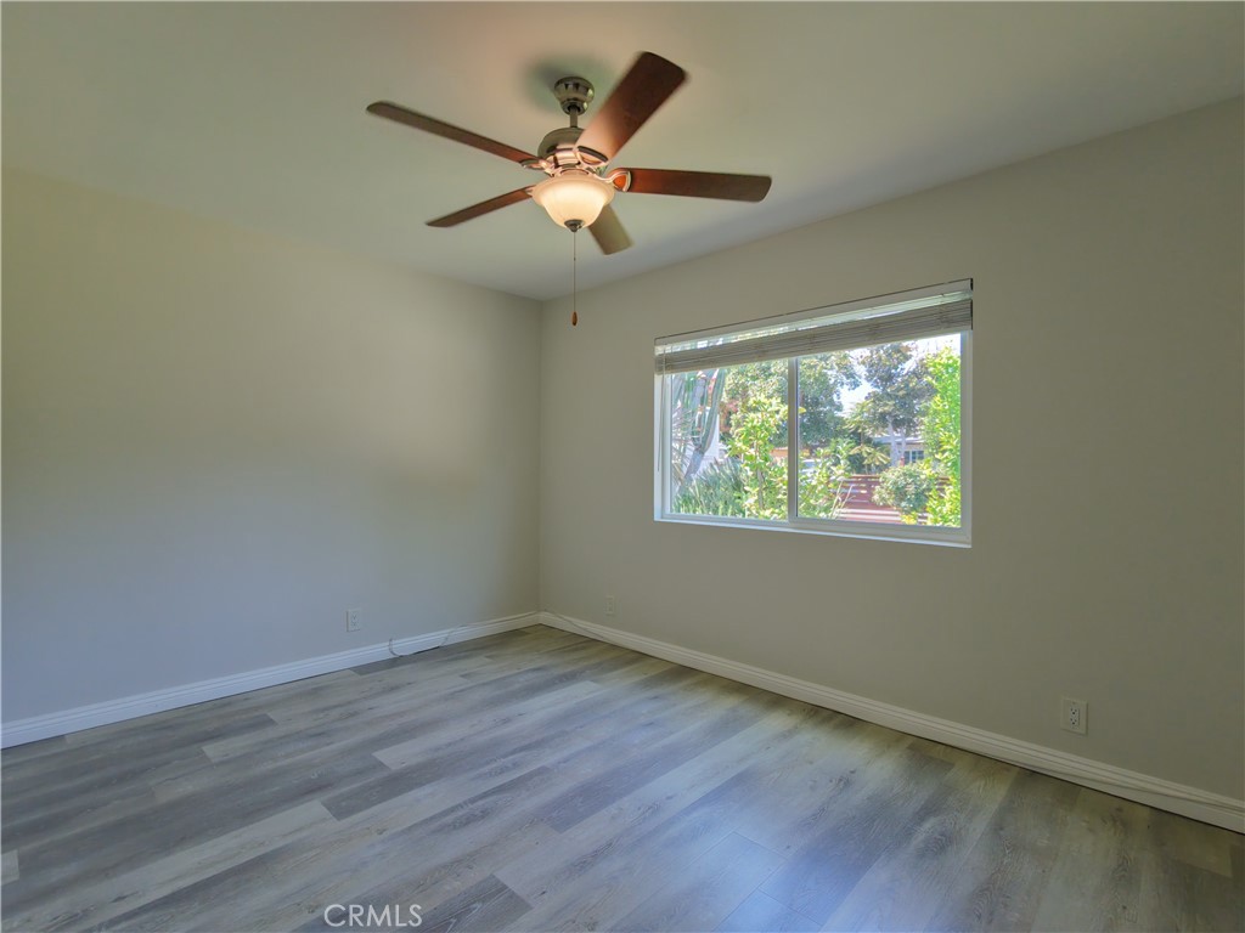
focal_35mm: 16
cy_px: 466
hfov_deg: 94.5
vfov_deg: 78.1
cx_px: 622
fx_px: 575
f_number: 2.2
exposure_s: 1/50
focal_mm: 3.05
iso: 200
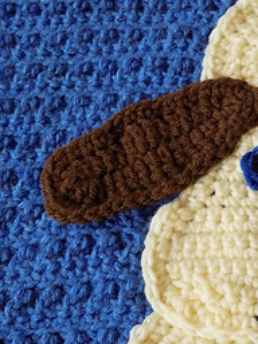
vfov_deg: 26.0
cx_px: 312
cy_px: 163
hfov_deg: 18.6
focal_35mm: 75
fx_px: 745
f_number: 3.3
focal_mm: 5.3
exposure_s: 1/30
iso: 180
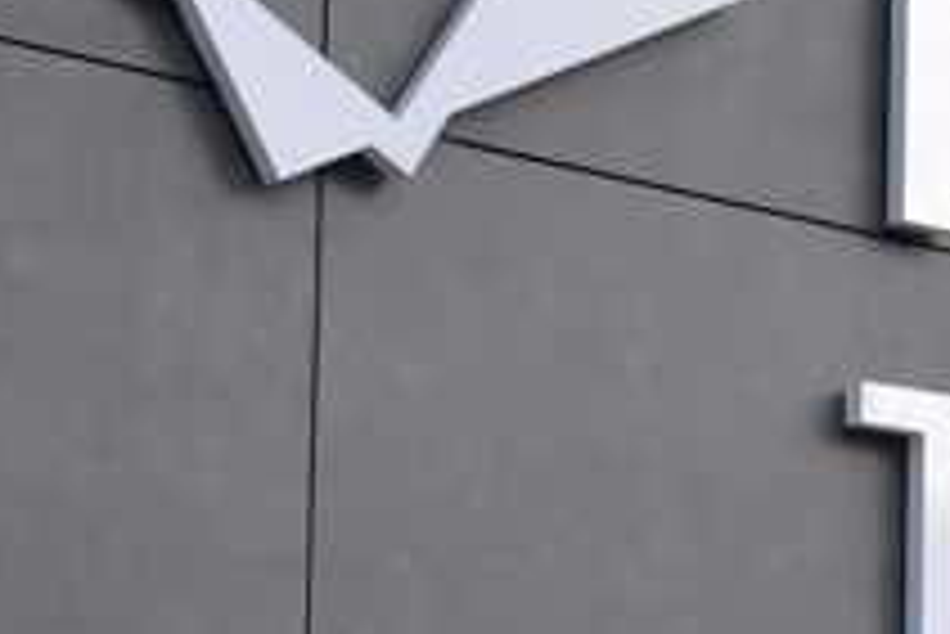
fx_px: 3274
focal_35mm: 124
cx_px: 1339
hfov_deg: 15.5
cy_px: 805
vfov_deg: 10.8
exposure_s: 1/400
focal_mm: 35
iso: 1000
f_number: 10
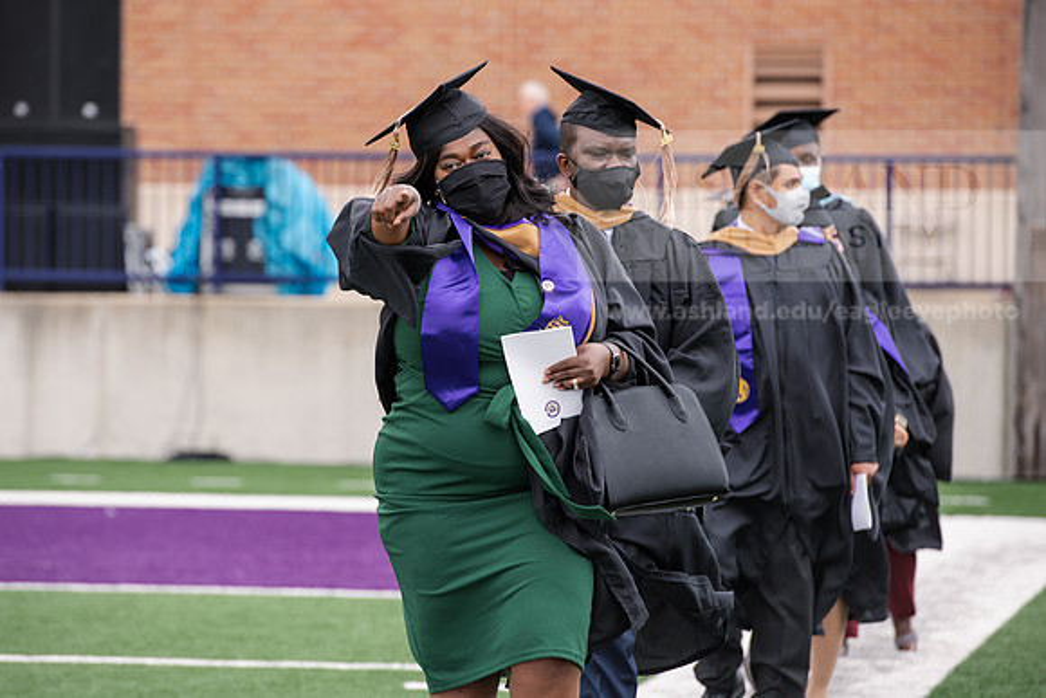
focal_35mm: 224
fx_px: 6523
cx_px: 459
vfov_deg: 6.1
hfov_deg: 9.2
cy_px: 306
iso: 500
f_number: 5
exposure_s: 1/640
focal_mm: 200
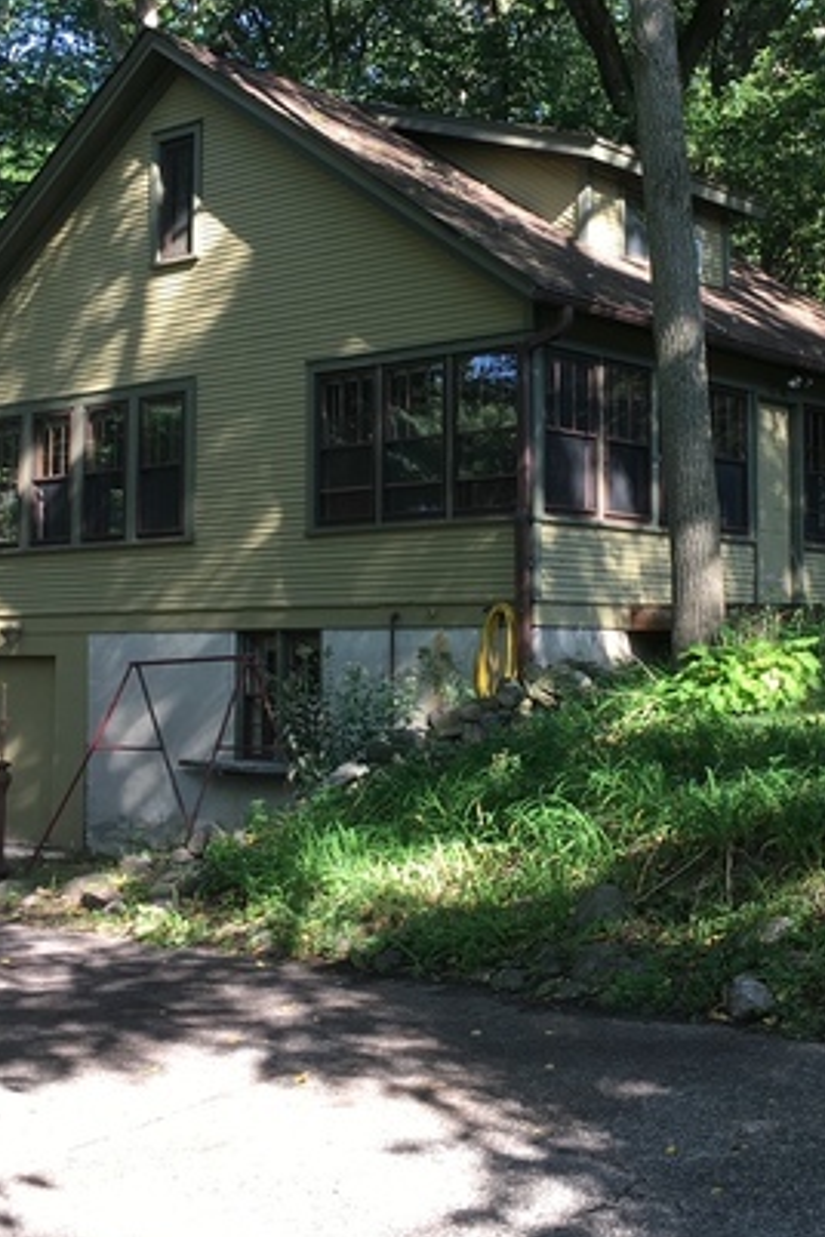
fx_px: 1719
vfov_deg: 39.5
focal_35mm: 50
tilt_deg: +5.2
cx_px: 509
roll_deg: +0.0
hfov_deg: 26.9
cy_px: 514
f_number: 2.2
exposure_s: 1/120
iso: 25
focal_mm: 4.15
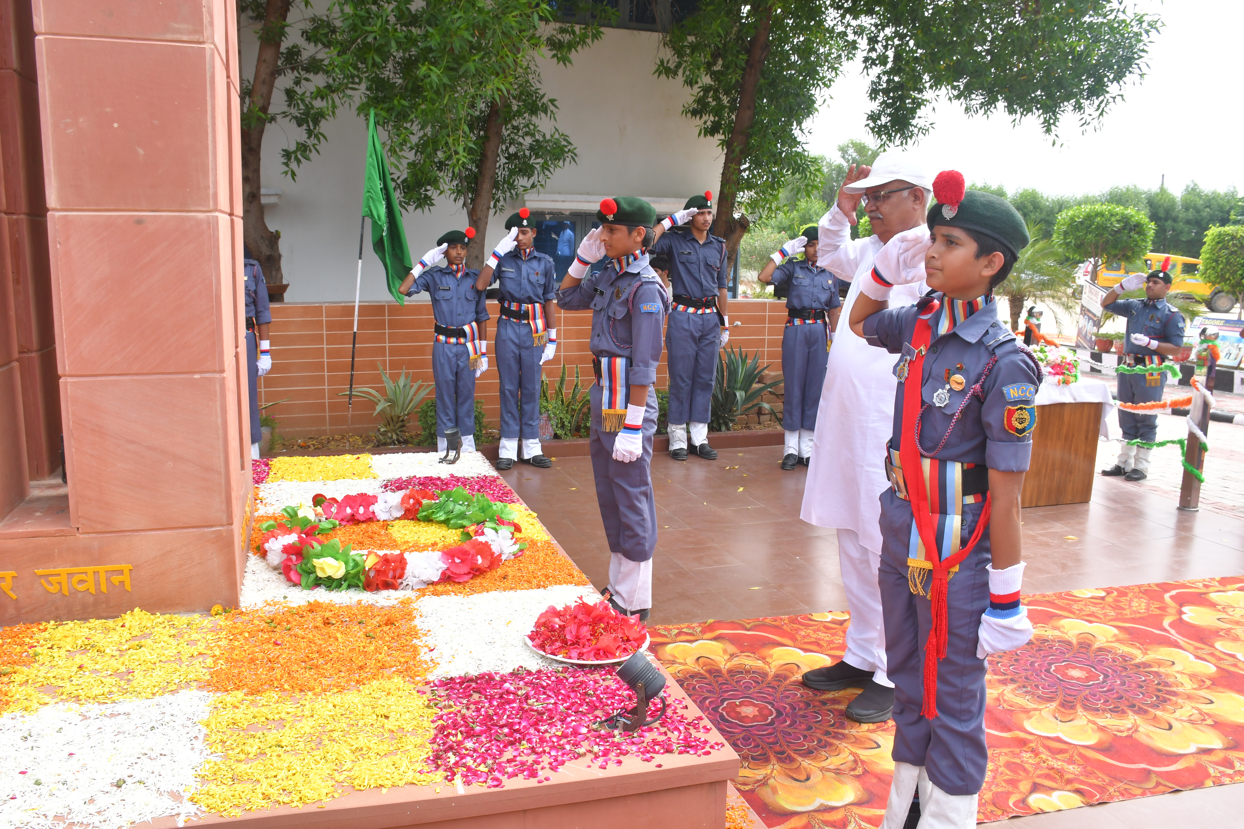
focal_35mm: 27
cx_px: 622
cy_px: 414
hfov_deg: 67.4
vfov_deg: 47.9
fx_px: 933
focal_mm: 18
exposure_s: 1/200
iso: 400
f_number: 10
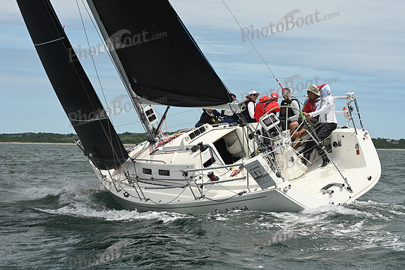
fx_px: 1136
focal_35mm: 101
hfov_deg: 20.2
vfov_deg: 13.6
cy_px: 136
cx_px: 204
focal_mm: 100
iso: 320
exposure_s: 1/1000
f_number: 10
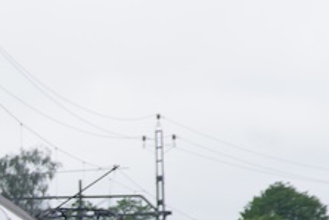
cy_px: 317
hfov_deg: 3.6
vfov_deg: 2.4
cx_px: -330
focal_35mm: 566
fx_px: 5176
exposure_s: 1/250
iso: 400
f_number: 8
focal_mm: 105
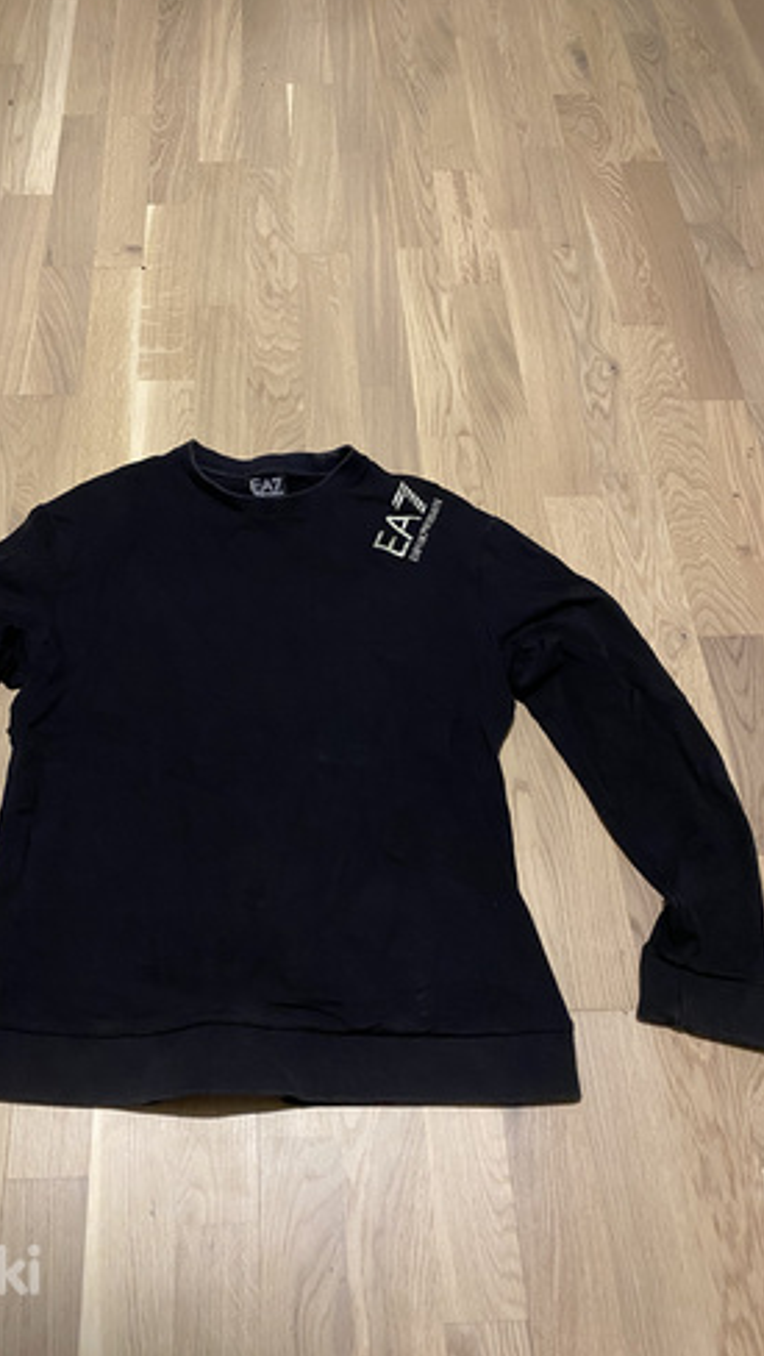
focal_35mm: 29
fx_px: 1043
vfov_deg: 66.0
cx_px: 285
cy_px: 672
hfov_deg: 39.9
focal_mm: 4.25
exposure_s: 1/33
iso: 500
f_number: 1.8
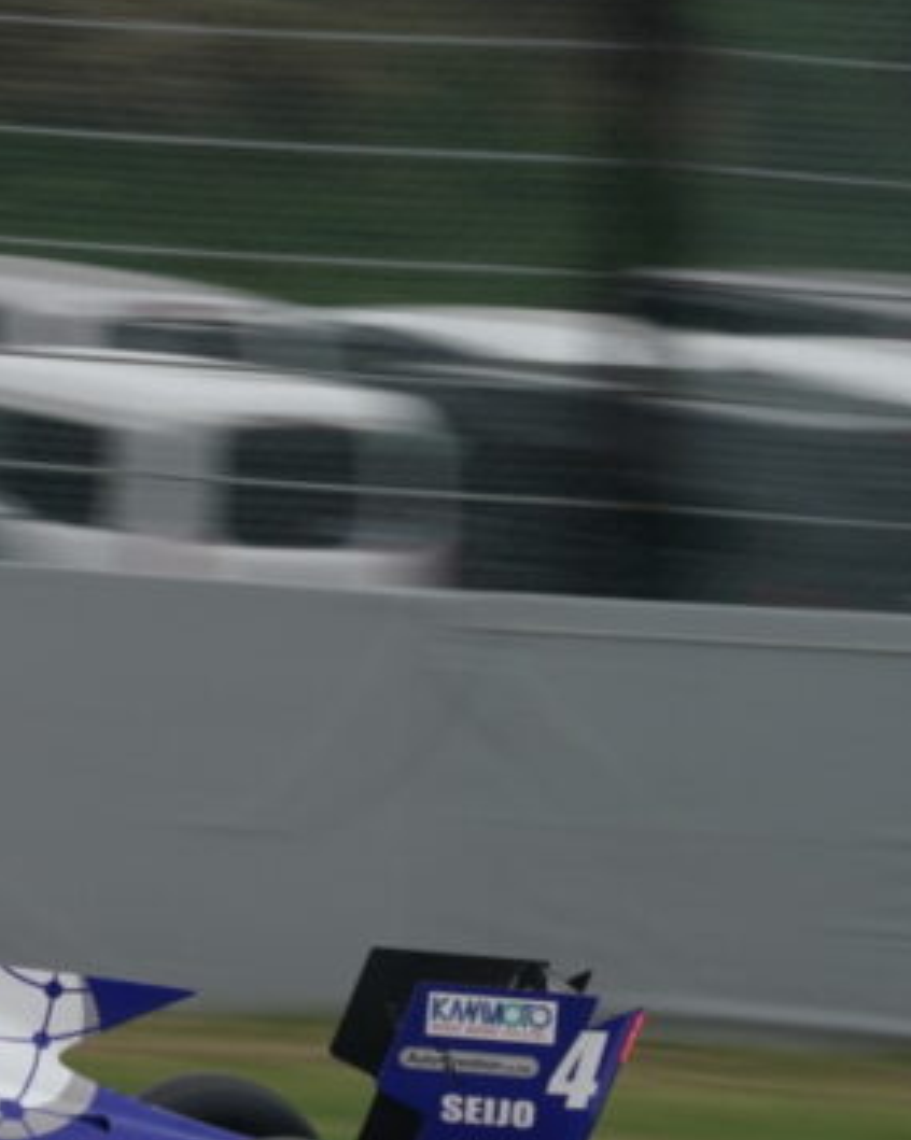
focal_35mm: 1063
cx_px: -646
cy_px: 491
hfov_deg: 1.5
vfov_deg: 1.8
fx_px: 35857
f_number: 16
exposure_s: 1/125
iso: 400
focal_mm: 341
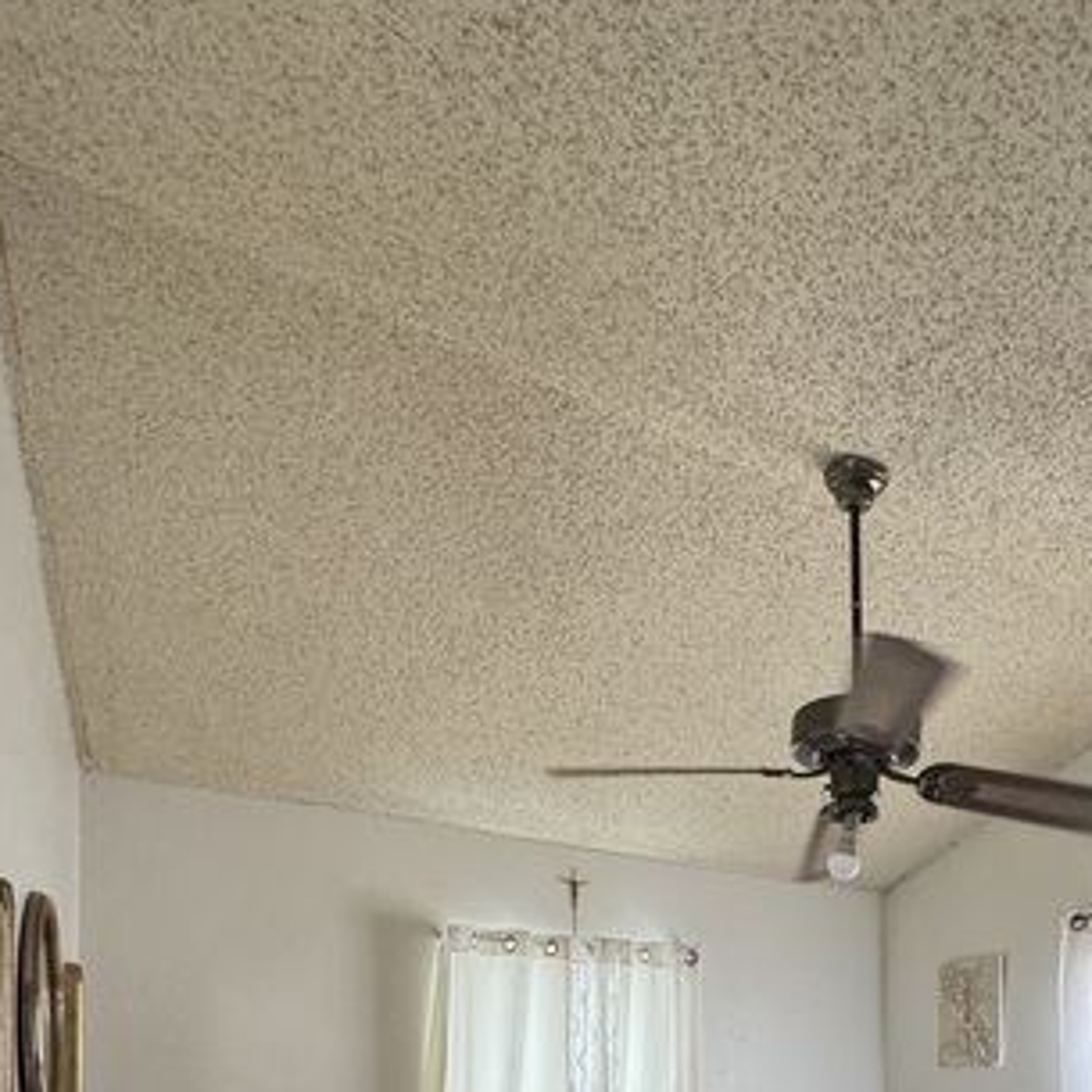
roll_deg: -0.2
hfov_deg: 59.0
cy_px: 1099
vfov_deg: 49.4
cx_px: 763
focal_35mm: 26
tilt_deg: +1.1
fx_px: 928
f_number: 2.2
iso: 250
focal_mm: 2.22
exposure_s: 1/120
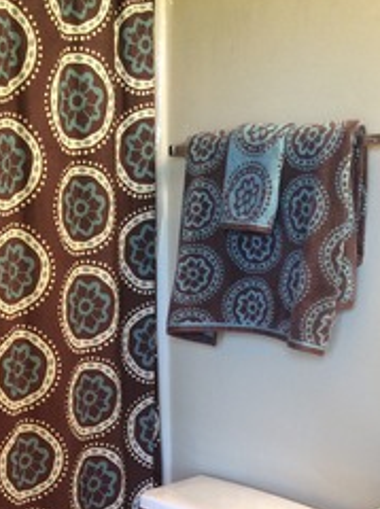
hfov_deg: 21.8
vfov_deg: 28.3
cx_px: 67
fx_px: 969
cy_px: 462
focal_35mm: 66
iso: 100
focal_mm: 3.3
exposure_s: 1/24
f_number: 2.4
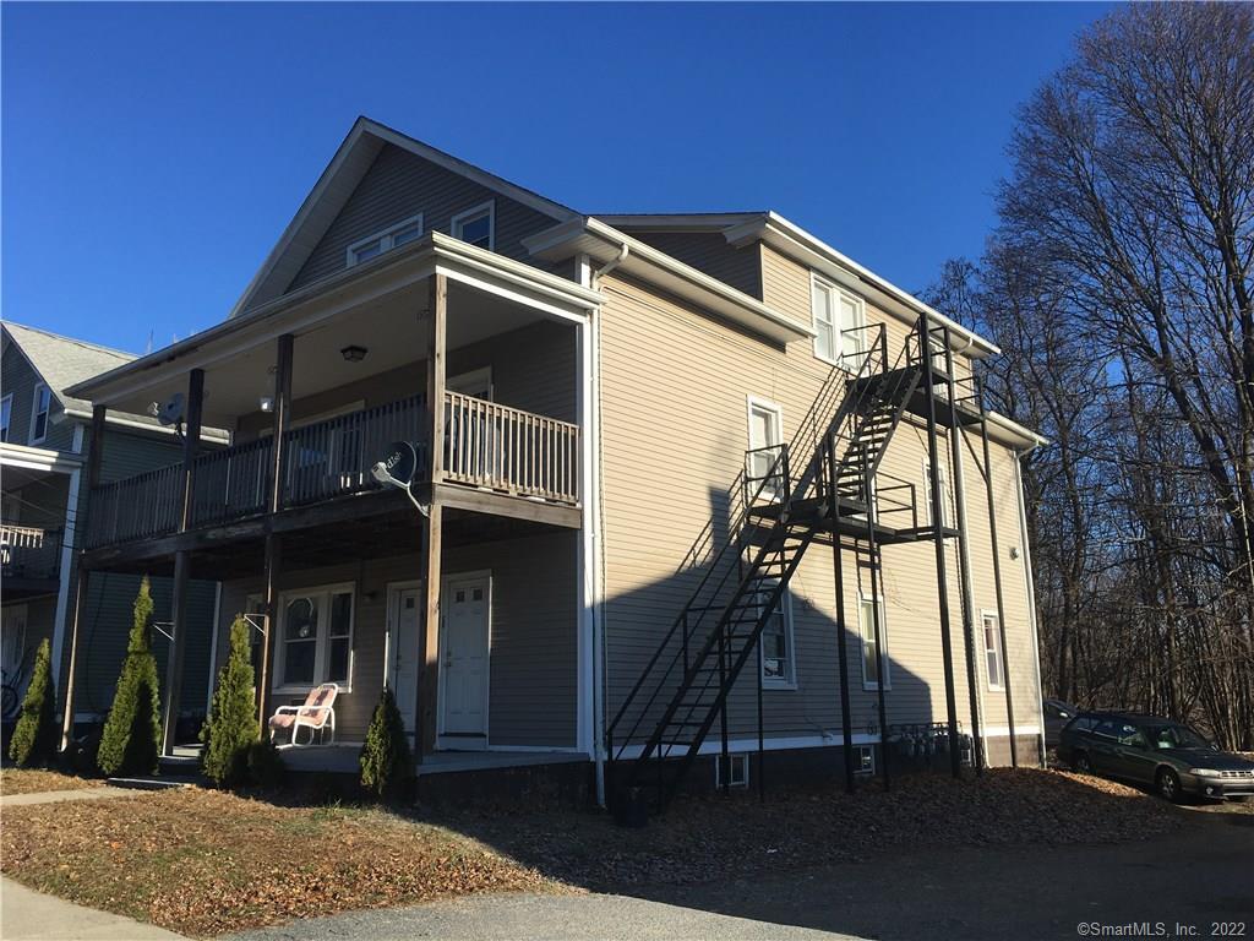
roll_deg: +0.5
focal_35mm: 29
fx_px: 1051
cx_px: 627
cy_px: 470
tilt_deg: +12.1
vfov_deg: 48.2
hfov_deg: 61.7
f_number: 2.2
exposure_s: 1/1508
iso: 25
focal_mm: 4.15
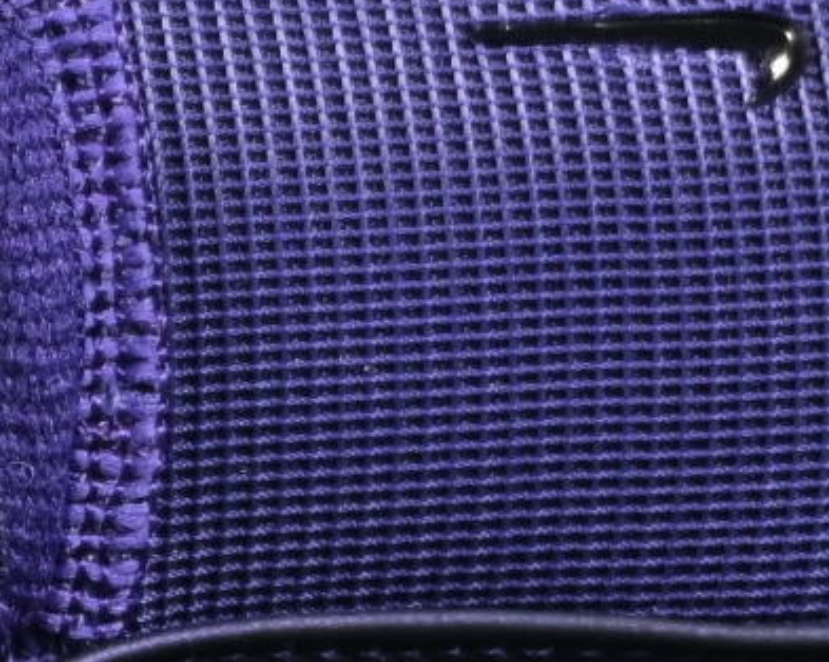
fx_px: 10038
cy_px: -148
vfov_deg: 3.8
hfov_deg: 4.6
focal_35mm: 409
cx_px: -1080
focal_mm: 41
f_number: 5.6
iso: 640
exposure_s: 1/125
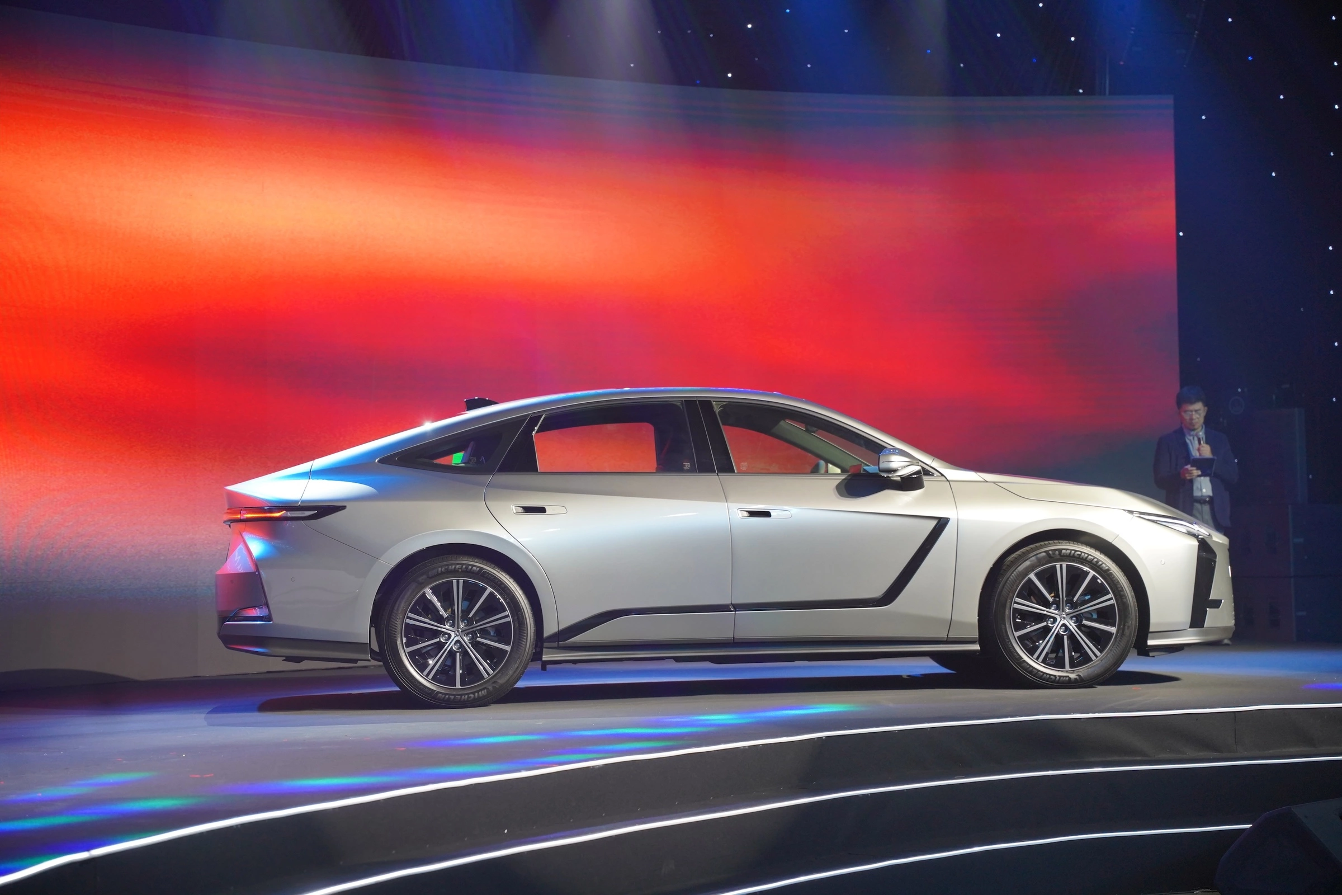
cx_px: 671
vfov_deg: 19.5
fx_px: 2609
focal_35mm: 70
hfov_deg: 28.8
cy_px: 448
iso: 1250
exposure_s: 1/200
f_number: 2.8
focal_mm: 70
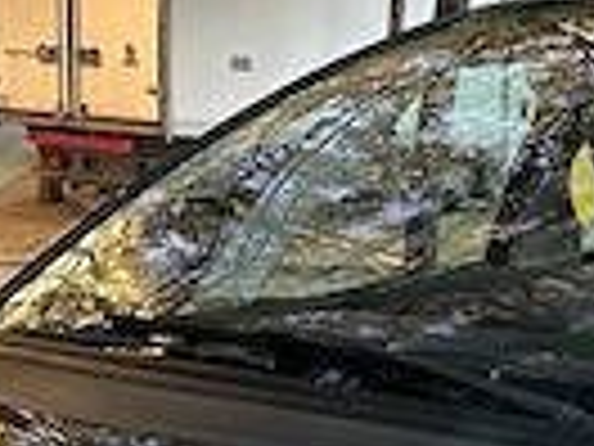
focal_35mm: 109
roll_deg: +0.8
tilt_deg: -16.2
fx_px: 1870
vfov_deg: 13.1
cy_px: 599
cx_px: 508
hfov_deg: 17.8
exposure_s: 1/121
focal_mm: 6.86
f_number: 1.78
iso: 125
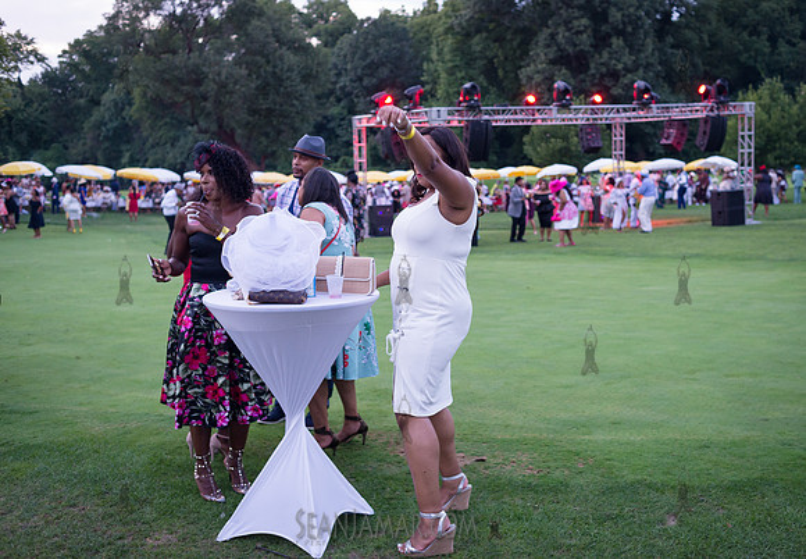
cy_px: 259
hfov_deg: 49.4
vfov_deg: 35.4
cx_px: 450
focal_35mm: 39
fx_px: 874
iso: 1250
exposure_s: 1/160
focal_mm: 35
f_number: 3.5
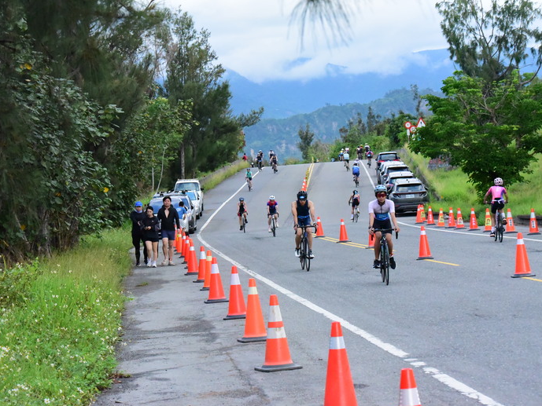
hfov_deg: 16.1
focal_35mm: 122
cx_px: 304
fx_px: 1911
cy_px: 204
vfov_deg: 12.2
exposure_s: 1/2500
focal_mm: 112
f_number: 13
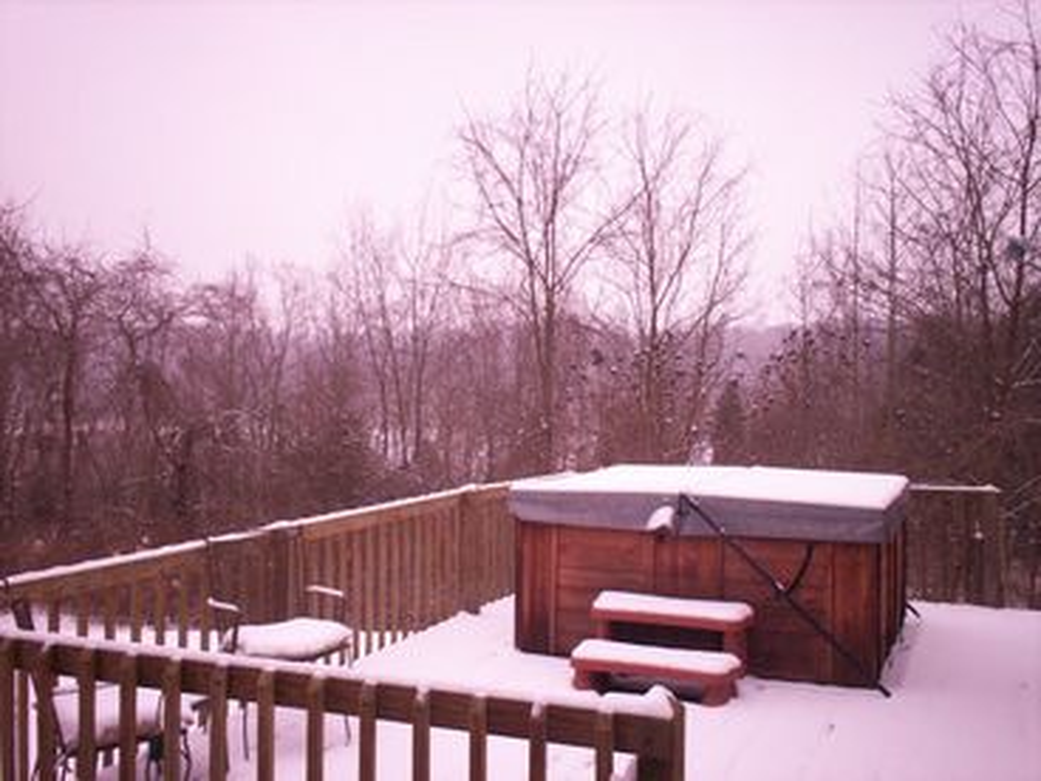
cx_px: 520
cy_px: 390
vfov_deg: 39.7
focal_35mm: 36
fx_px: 1083
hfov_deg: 51.4
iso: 140
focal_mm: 6
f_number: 4.5
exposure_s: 1/60
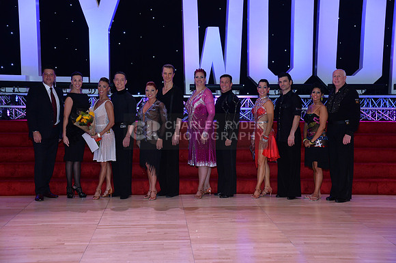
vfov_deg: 23.3
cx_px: 198
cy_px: 132
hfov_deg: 34.5
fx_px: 637
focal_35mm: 58
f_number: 5
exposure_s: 1/200
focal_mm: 58
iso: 1600
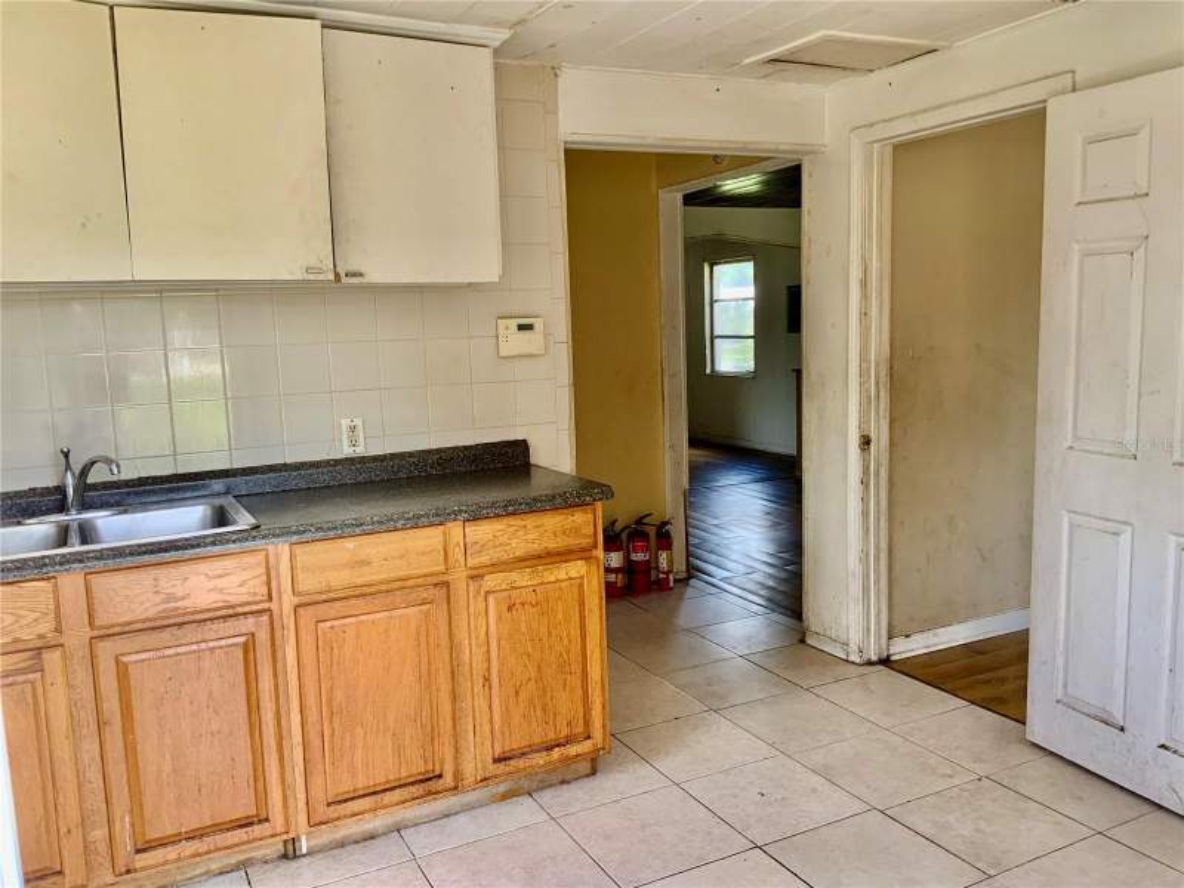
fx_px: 992
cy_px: 444
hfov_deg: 61.7
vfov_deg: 48.2
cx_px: 592
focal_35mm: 29
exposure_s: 1/122
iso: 40
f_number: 1.8
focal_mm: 3
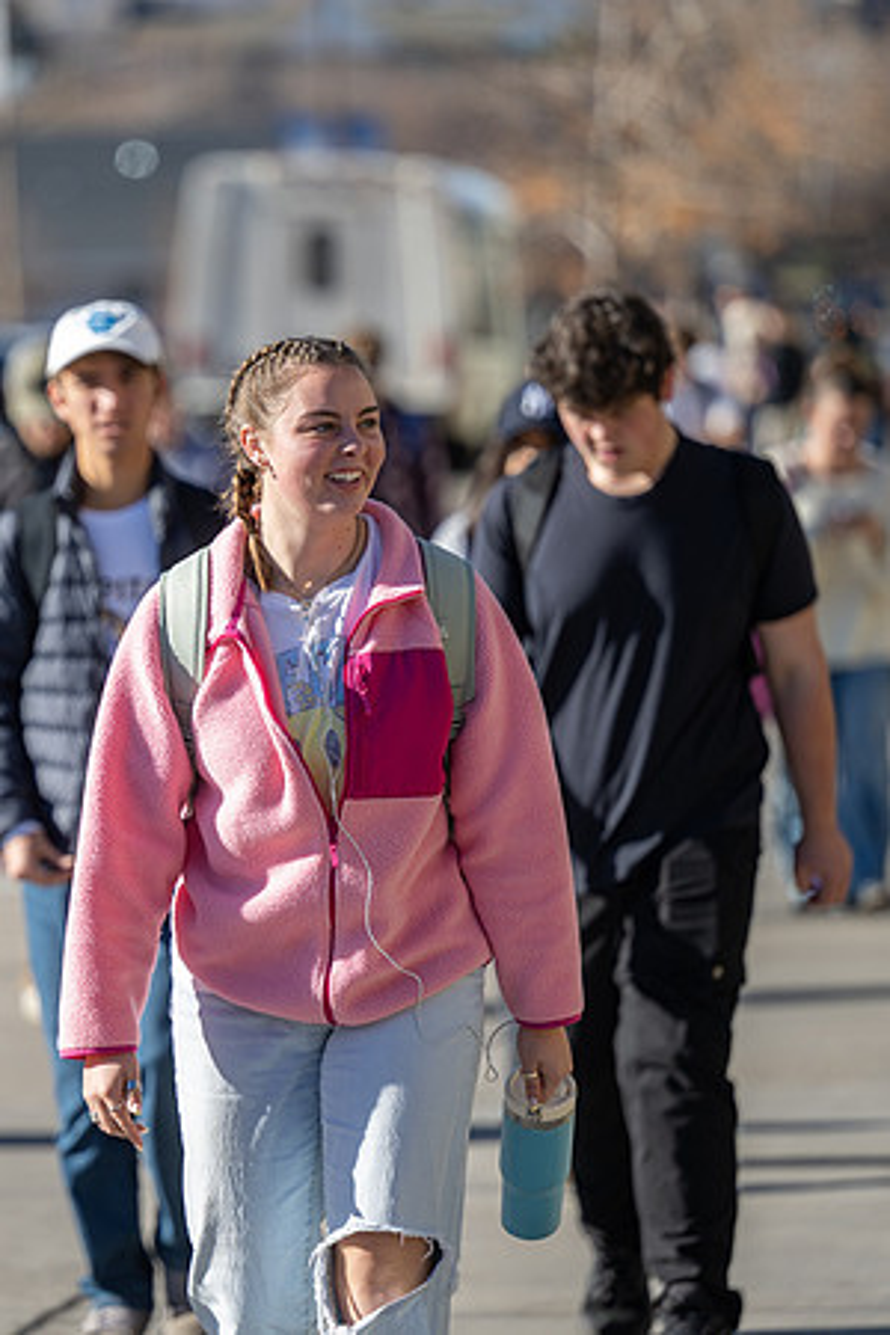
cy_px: 654
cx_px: 185
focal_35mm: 245
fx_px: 9083
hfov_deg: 5.6
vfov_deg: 8.4
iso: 100
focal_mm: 160
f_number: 2.8
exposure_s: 1/2000
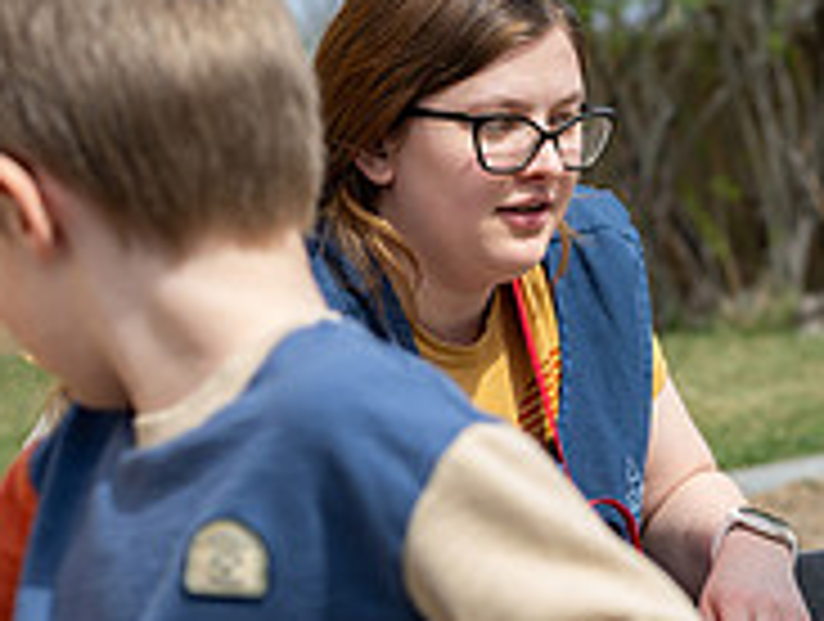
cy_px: 470
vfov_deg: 9.8
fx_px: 3625
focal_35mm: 152
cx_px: 738
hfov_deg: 12.9
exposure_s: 1/800
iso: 160
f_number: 4
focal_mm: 50
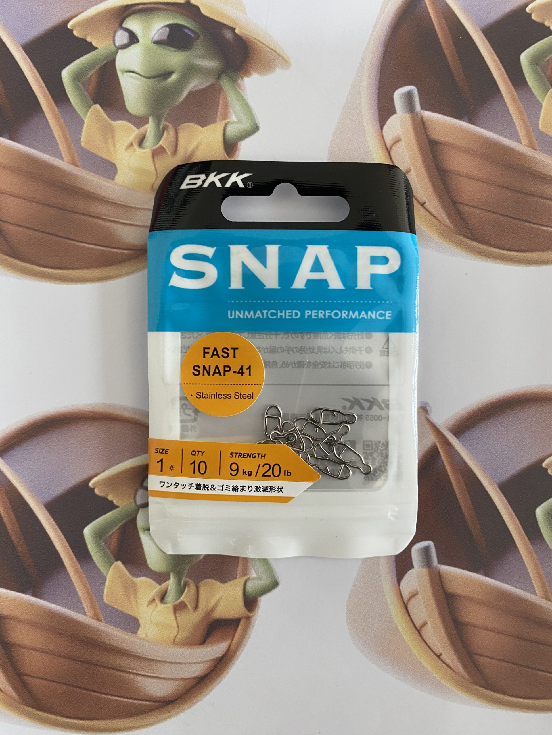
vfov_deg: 67.3
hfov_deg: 53.1
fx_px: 553
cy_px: 368
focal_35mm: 26
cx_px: 276
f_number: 1.8
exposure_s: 1/60
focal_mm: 4.25
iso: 125
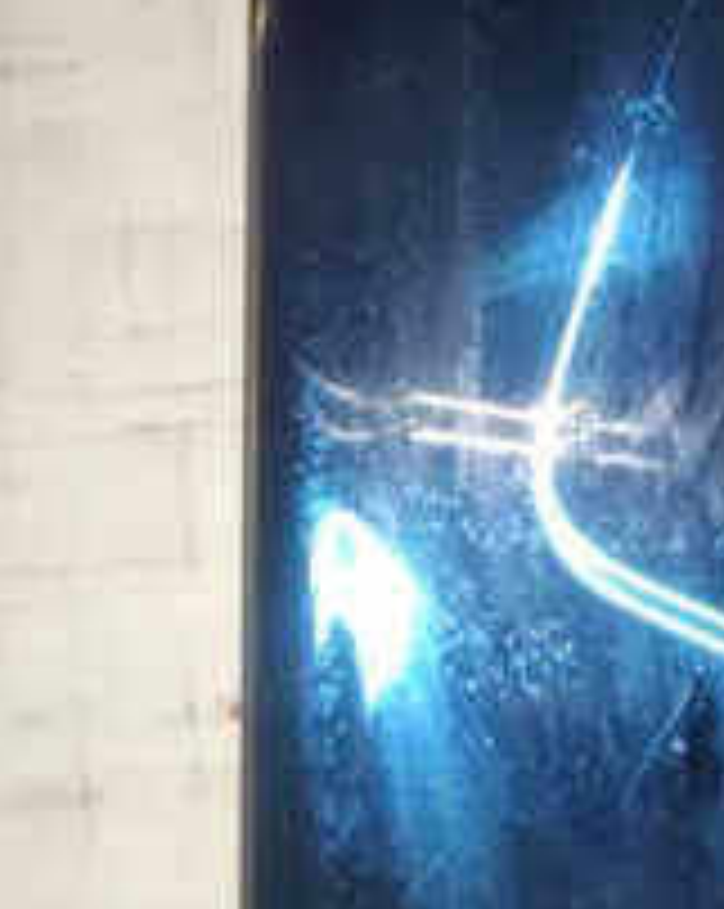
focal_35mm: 31
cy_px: 162
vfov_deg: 52.9
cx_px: 634
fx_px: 832
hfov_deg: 43.5
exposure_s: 1/100
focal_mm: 1.66
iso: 503
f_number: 2.2
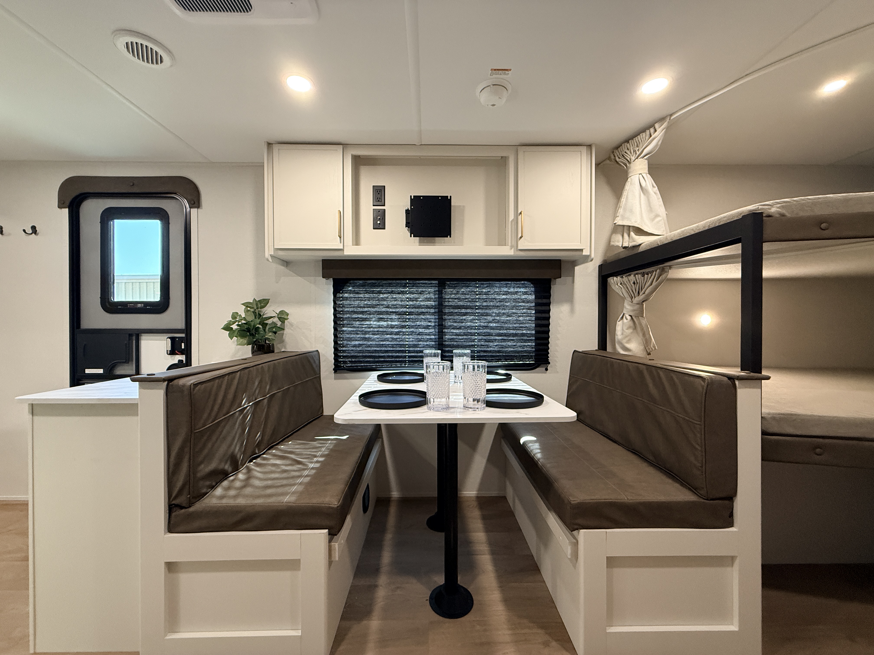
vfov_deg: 85.7
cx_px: 437
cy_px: 328
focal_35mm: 14
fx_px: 353
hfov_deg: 102.1
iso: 320
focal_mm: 2.22
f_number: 2.2
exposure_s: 1/62
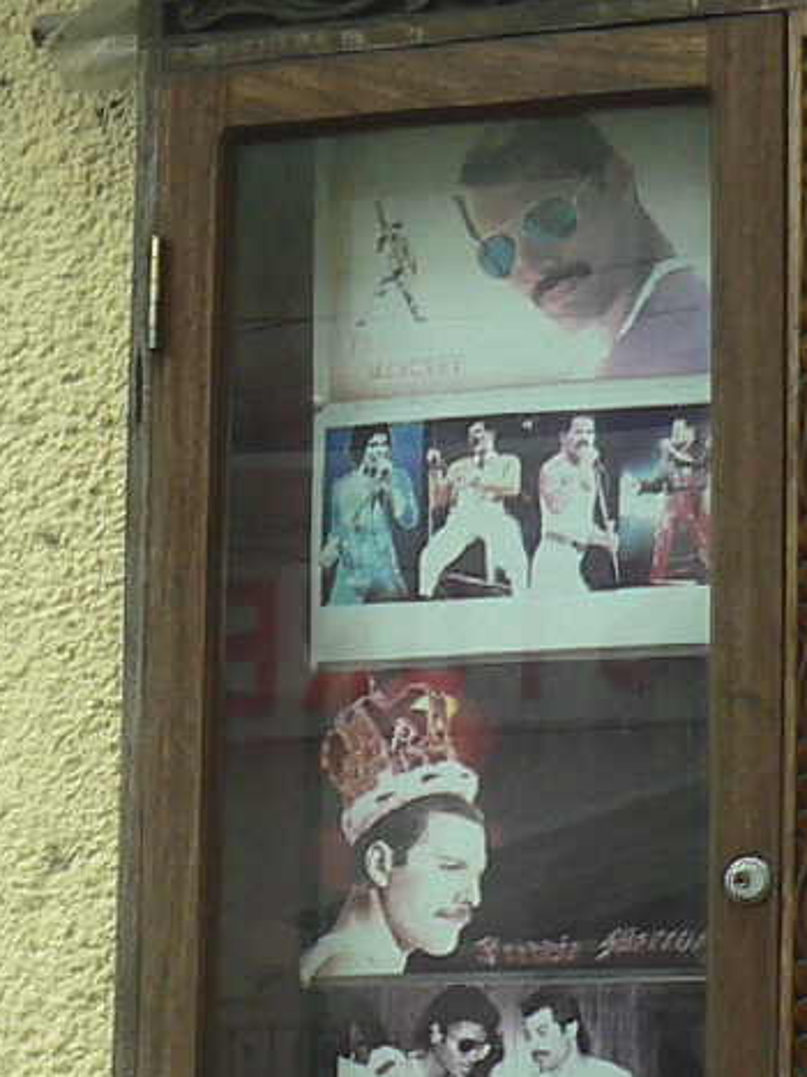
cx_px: 702
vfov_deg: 25.9
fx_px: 2332
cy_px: 708
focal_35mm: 75
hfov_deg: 19.3
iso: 64
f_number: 4
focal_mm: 6
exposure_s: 1/250
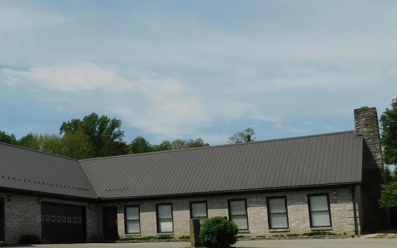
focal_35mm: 57
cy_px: 141
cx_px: 42
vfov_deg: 22.7
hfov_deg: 33.8
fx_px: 617
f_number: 6.4
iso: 125
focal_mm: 4.9
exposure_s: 1/800
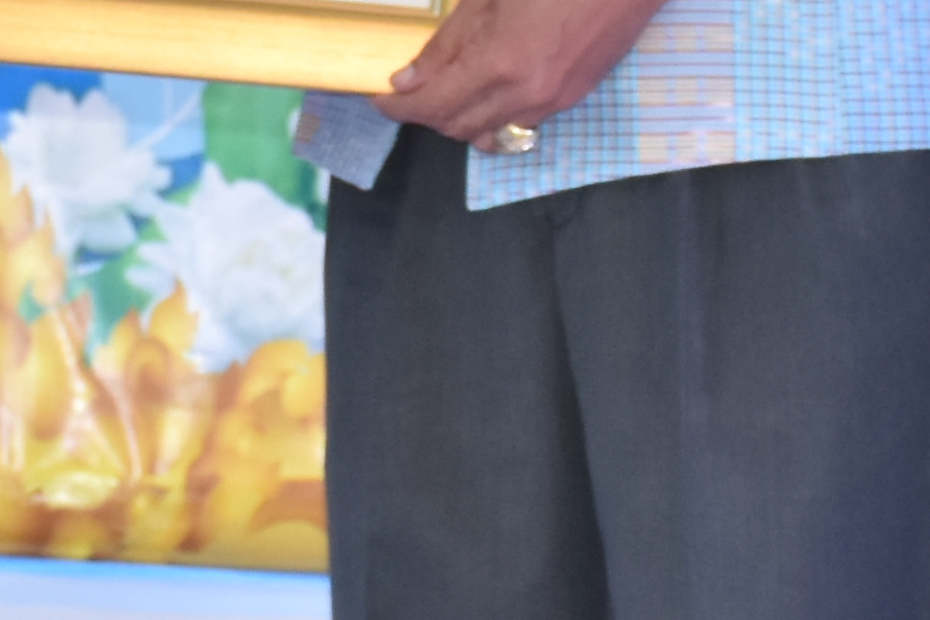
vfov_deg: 3.0
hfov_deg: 4.4
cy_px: 24
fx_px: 12013
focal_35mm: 465
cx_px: 422
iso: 800
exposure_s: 1/200
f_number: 8
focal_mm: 52
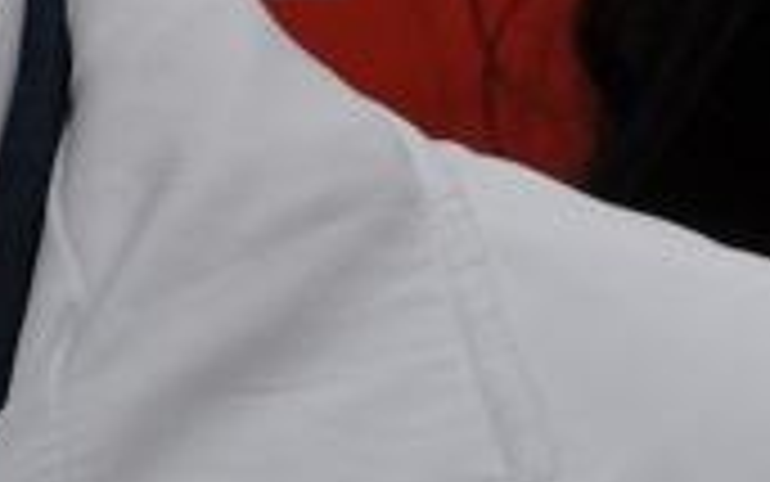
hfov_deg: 2.4
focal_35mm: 861
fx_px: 18070
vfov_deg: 1.5
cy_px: -187
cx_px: -259
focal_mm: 75
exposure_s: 1/250
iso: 200
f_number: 8
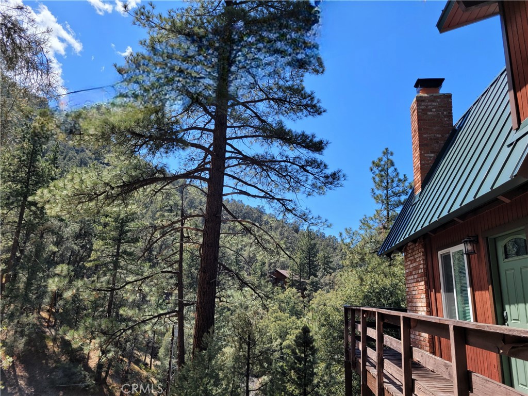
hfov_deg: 67.3
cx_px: 264
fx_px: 397
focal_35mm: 26
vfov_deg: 53.1
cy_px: 198
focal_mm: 5.4
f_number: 1.8
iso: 40
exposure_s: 1/1250
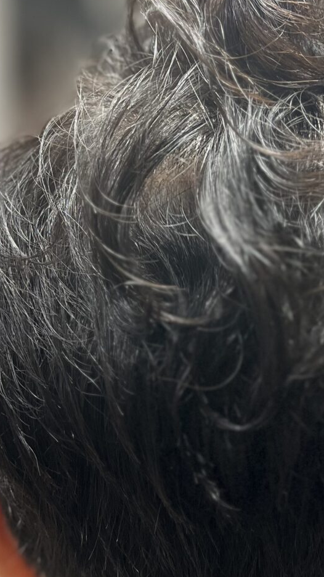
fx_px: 948
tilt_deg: -6.1
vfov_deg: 33.8
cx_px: 268
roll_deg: +0.7
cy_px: 337
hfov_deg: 19.2
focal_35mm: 62
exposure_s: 1/50
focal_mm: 5.1
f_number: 1.6
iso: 160
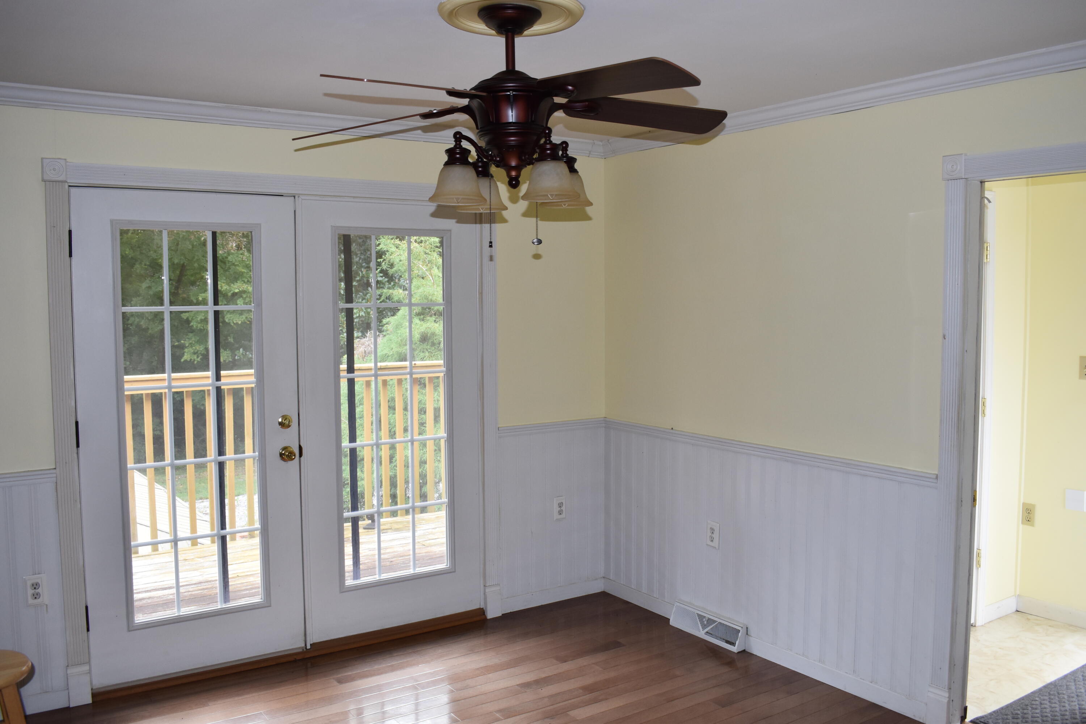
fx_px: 950
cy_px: 362
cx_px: 543
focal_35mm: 32
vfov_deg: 41.7
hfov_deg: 59.5
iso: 640
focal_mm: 21
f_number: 5.6
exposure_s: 1/125
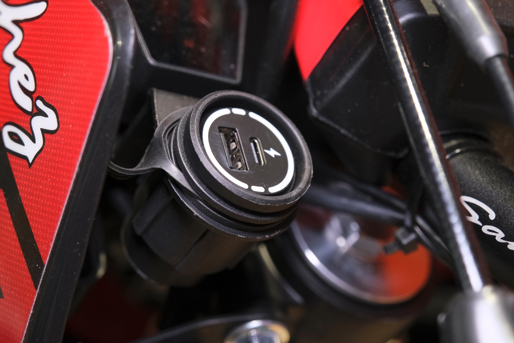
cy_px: 172
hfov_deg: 26.6
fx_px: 1085
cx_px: 257
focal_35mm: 76
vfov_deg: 18.0
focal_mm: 50.5
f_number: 4
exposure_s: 1/125
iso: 1600
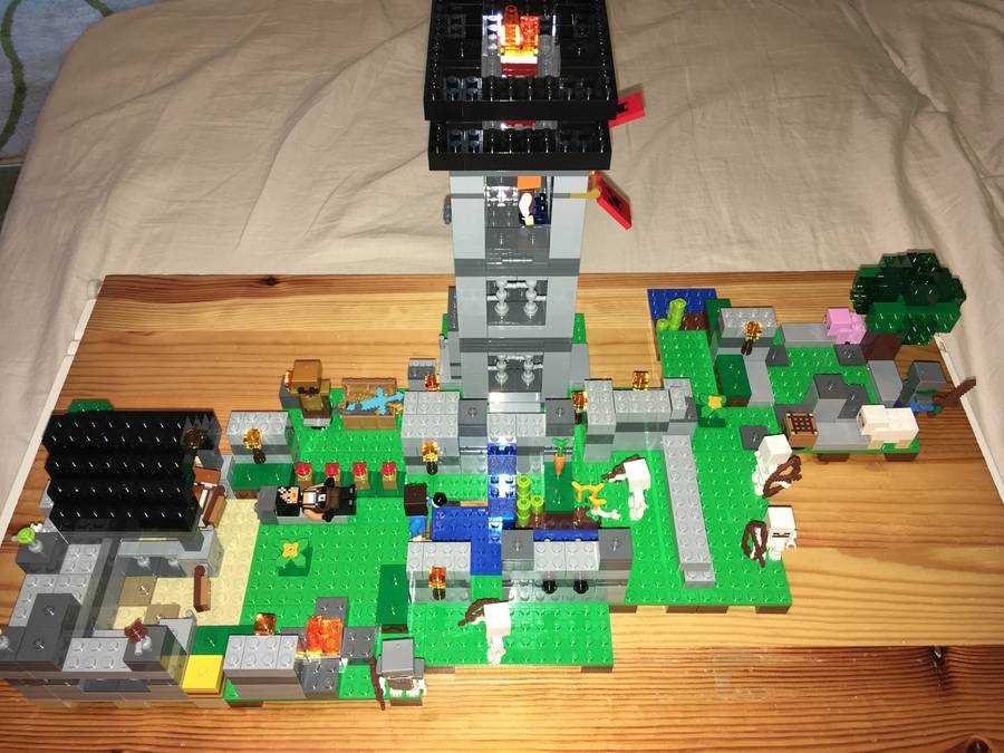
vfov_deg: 48.2
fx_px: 841
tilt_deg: -50.7
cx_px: 502
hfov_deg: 61.7
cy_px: 376
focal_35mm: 29
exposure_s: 1/25
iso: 40
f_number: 2.2
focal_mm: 4.15
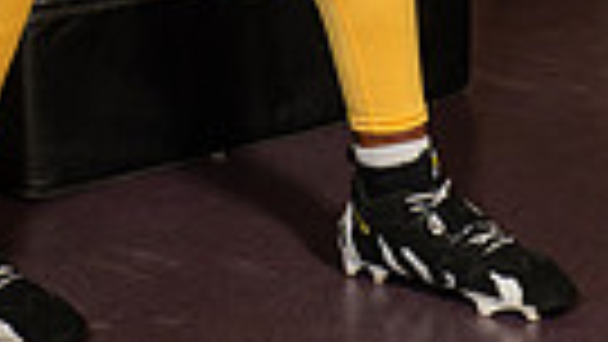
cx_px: 333
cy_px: -522
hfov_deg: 12.4
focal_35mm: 174
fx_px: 2806
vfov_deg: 6.6
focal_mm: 50
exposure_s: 1/250
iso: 500
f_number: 5.6
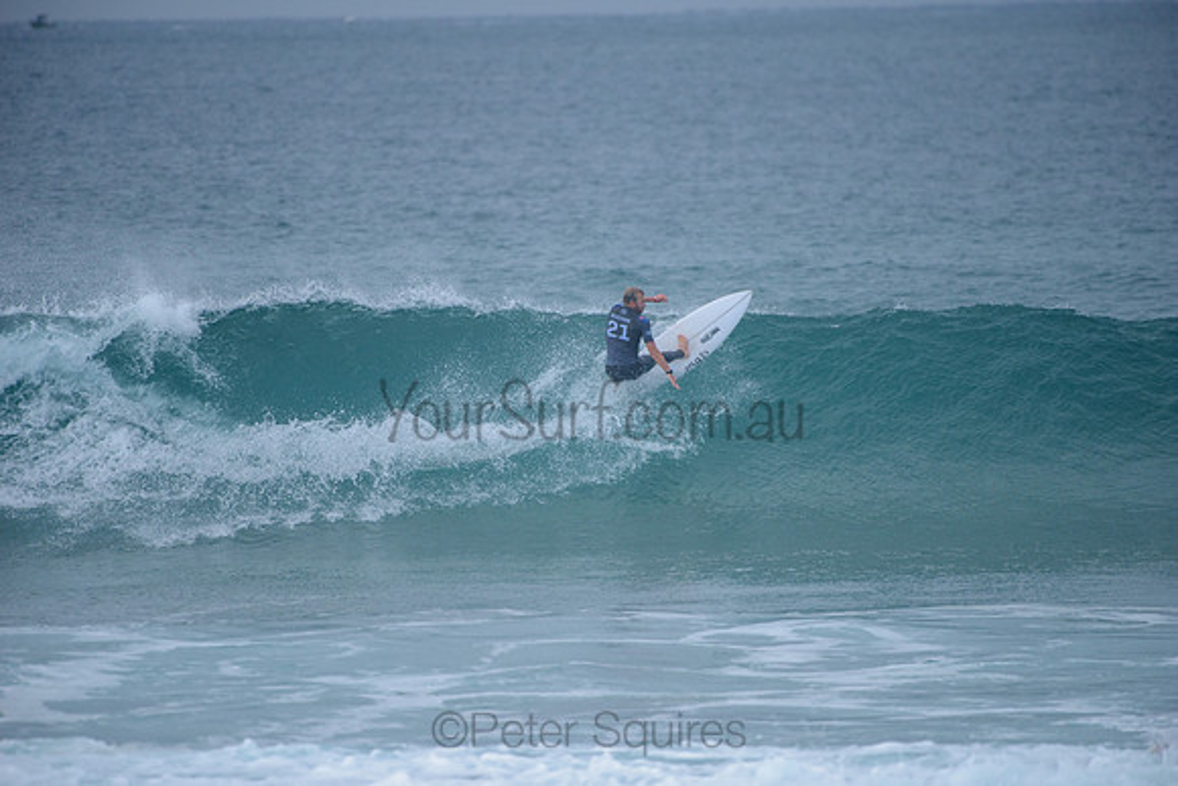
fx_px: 16364
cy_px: 393
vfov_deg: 2.8
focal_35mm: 500
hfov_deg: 4.1
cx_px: 589
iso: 400
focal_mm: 500
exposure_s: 1/2000
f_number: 5.6
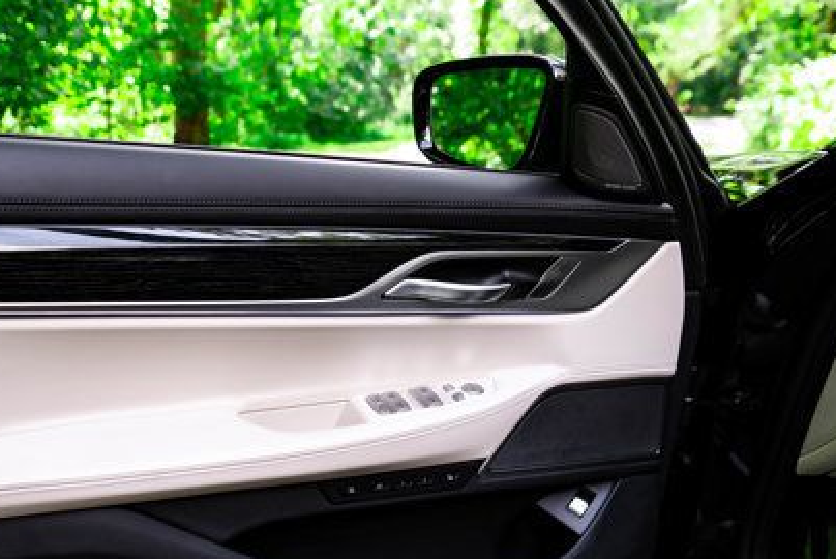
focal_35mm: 38
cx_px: 300
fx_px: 883
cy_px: 421
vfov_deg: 34.4
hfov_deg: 50.0
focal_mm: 24
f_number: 4.5
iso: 800
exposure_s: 1/250
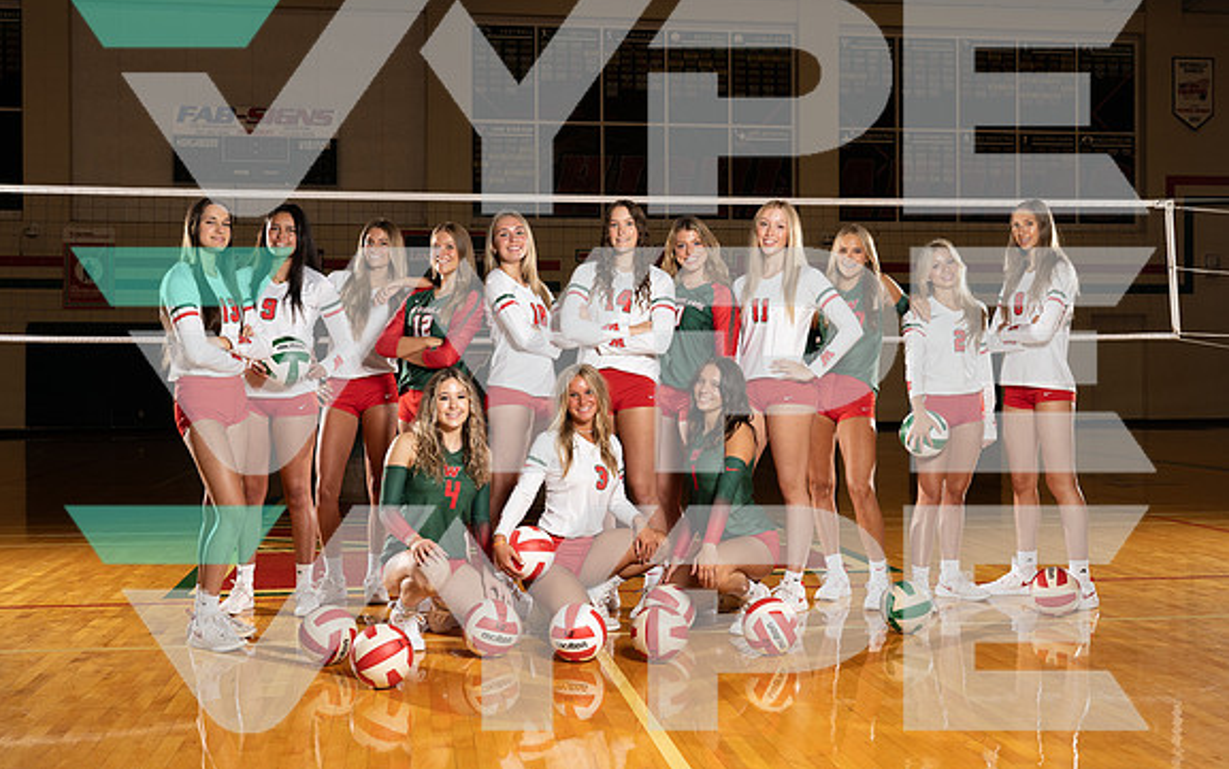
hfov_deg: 47.2
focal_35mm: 42
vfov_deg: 30.6
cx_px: 613
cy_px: 361
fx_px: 1407
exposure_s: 1/250
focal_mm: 41
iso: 500
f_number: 8
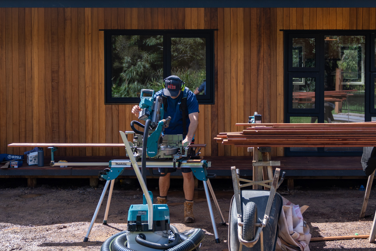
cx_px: 260
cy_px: 86
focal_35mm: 56
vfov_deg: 24.1
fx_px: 585
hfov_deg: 35.2
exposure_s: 1/800
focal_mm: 37
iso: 160
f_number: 3.2
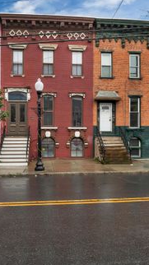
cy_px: 129
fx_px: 183
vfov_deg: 71.9
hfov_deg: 44.0
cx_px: 57
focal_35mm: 26
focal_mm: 16
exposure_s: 1/100
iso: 250
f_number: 4
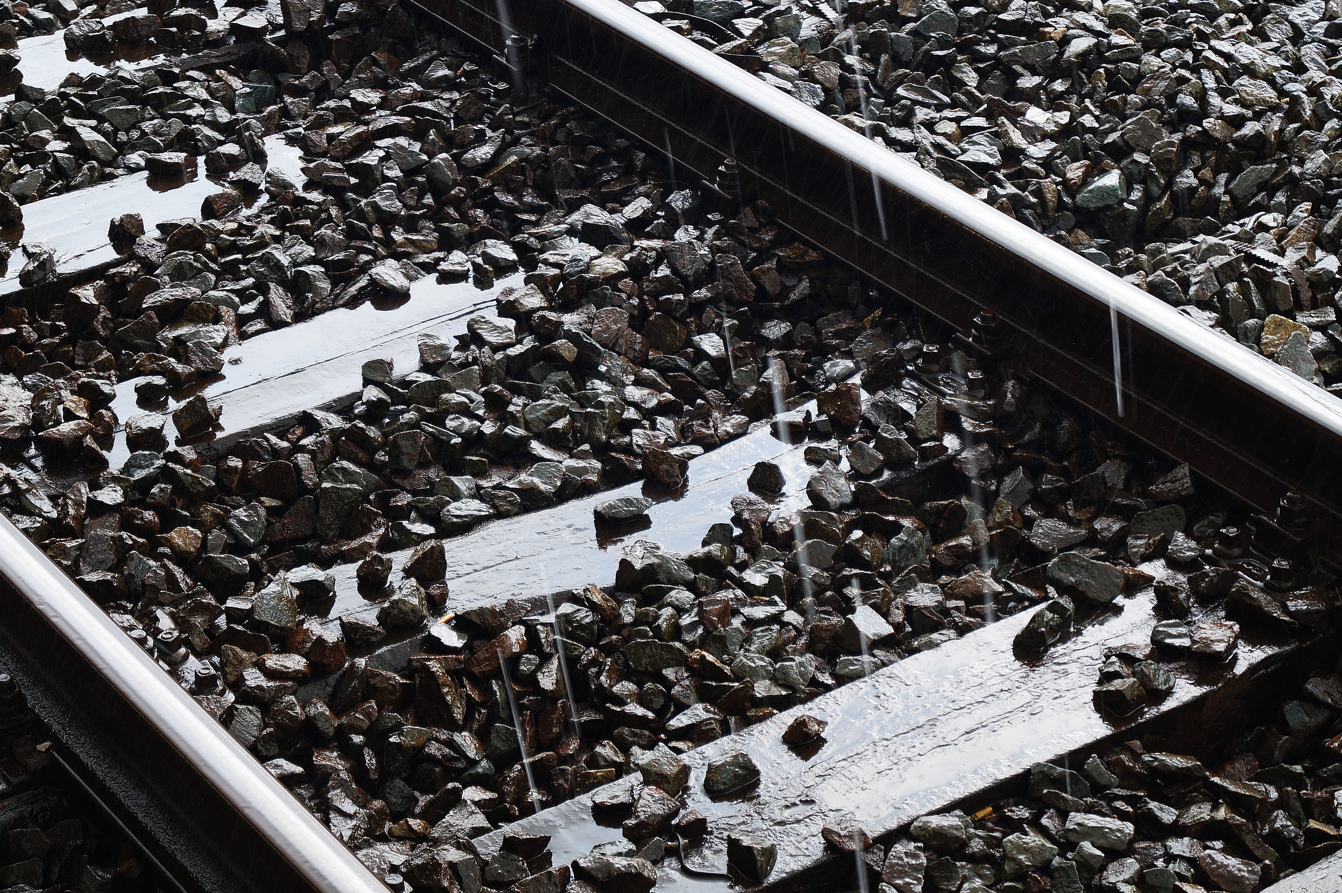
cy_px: 408
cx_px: 651
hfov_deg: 22.5
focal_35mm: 91
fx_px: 3374
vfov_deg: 15.1
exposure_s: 1/40
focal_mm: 55
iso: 200
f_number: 5.6
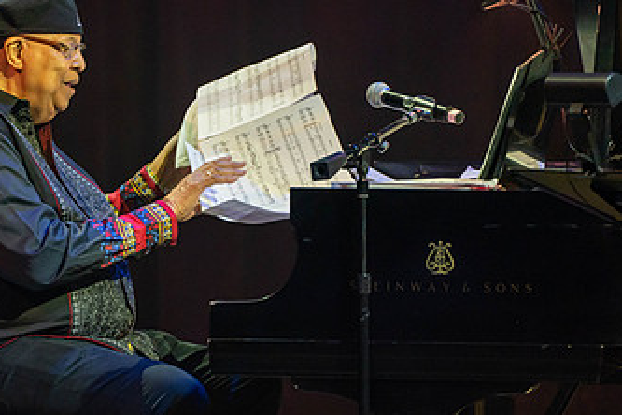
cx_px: 157
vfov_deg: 2.0
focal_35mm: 696
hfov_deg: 3.0
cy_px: 212
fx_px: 12024
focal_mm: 400
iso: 3200
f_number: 6.3
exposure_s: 1/250
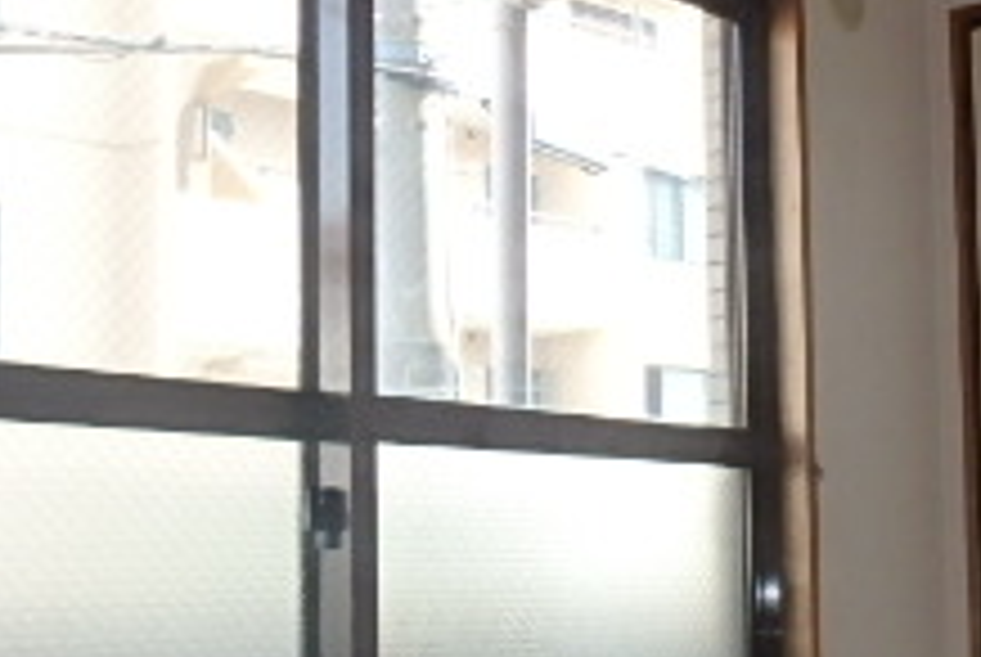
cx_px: 968
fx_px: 1746
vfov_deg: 21.1
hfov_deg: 29.4
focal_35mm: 64
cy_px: 500
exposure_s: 1/30
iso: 200
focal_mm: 3.7
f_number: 6
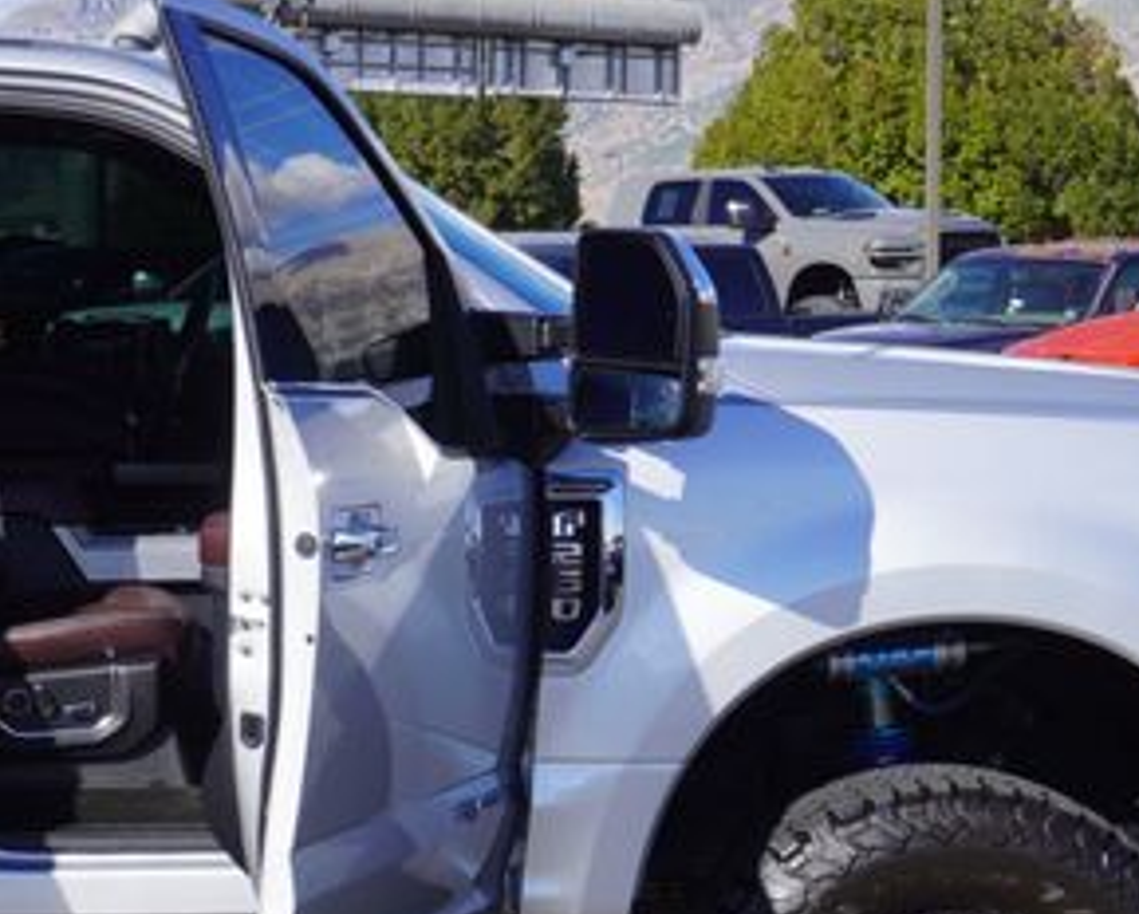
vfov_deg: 14.1
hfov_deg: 17.5
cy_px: 650
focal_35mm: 109
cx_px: 244
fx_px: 3681
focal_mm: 35
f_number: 11
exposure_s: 1/125
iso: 100
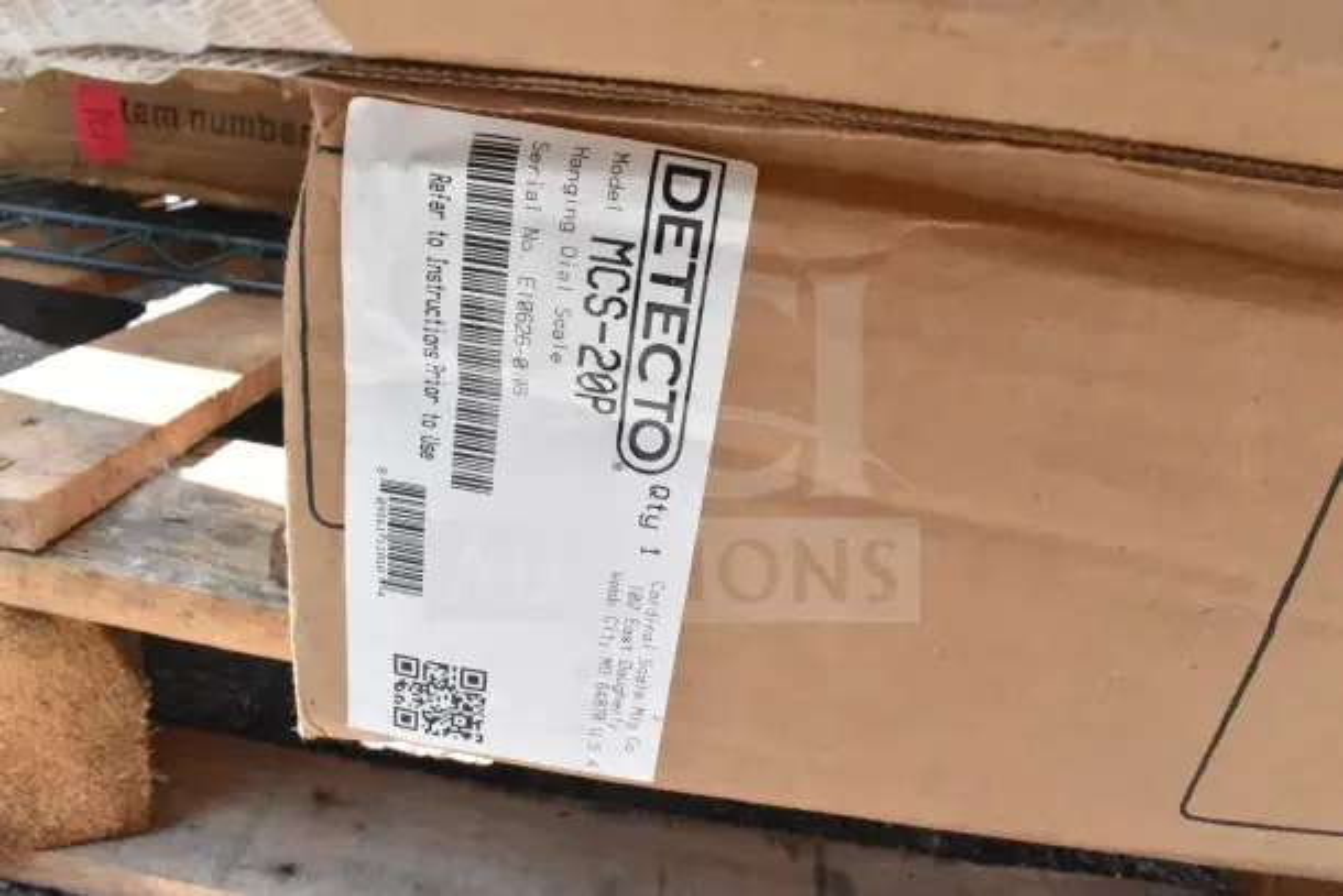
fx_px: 1007
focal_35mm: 27
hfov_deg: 67.4
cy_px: 448
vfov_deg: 48.0
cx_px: 672
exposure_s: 1/1000
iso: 6400
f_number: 16
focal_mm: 18
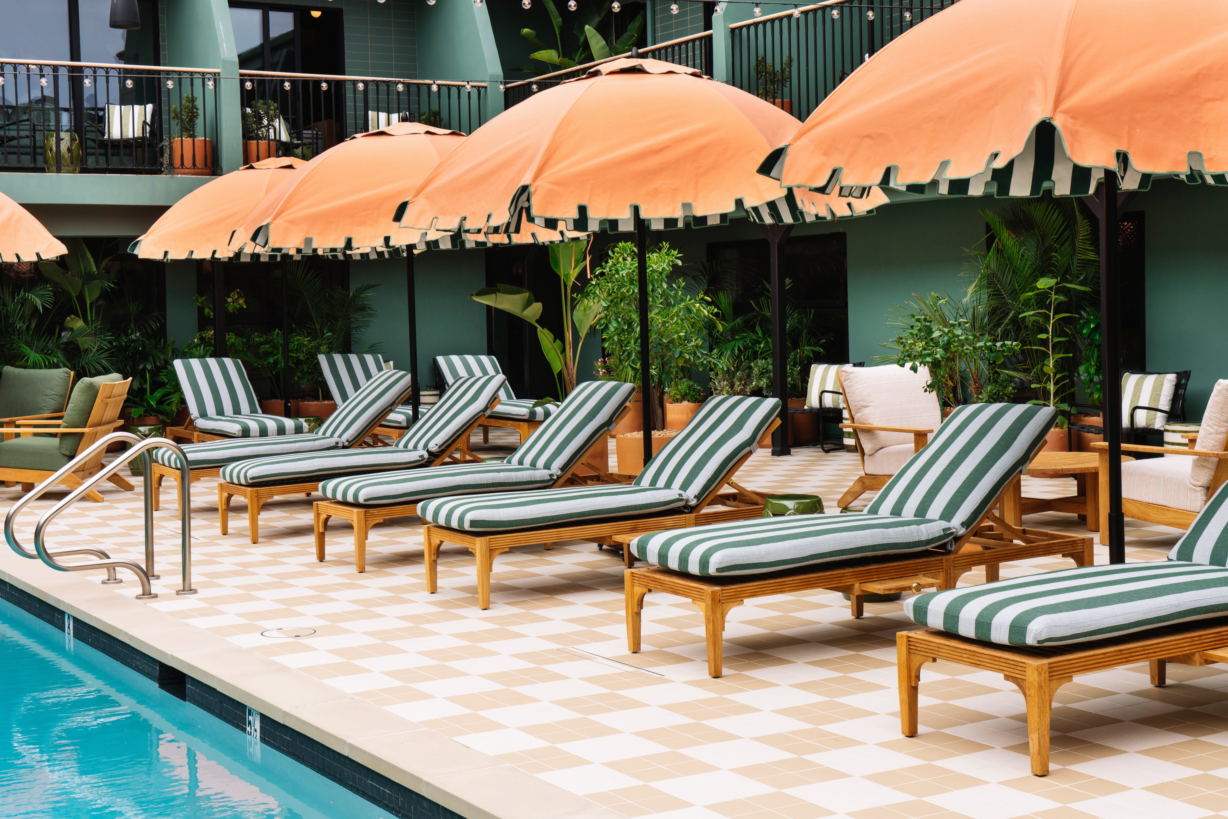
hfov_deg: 38.9
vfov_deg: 26.5
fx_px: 1740
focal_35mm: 51
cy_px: 410
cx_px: 614
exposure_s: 1/160
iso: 400
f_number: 14
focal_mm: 51
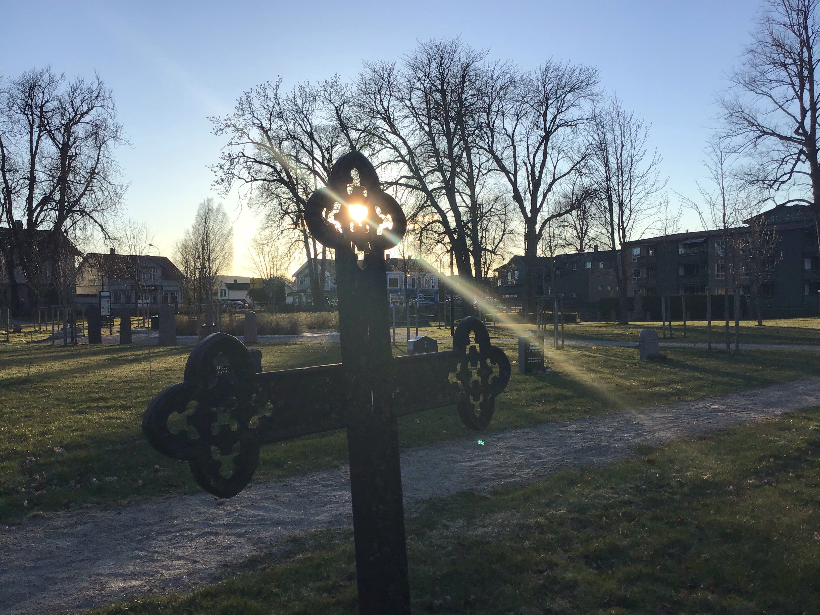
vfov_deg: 45.4
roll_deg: +1.5
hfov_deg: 58.4
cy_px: 308
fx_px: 734
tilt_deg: -0.8
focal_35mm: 31
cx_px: 410
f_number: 2.4
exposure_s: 1/1045
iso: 25
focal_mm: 3.3
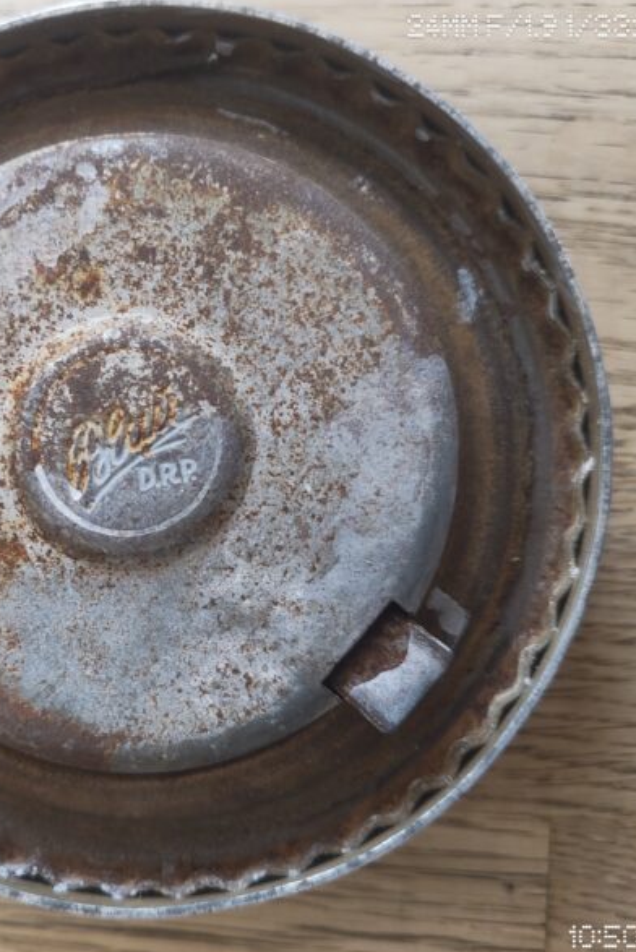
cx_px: 130
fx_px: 900
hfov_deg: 37.6
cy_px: 483
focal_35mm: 34
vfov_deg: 55.8
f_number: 1.88
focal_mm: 5.56
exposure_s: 1/33.3
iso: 893
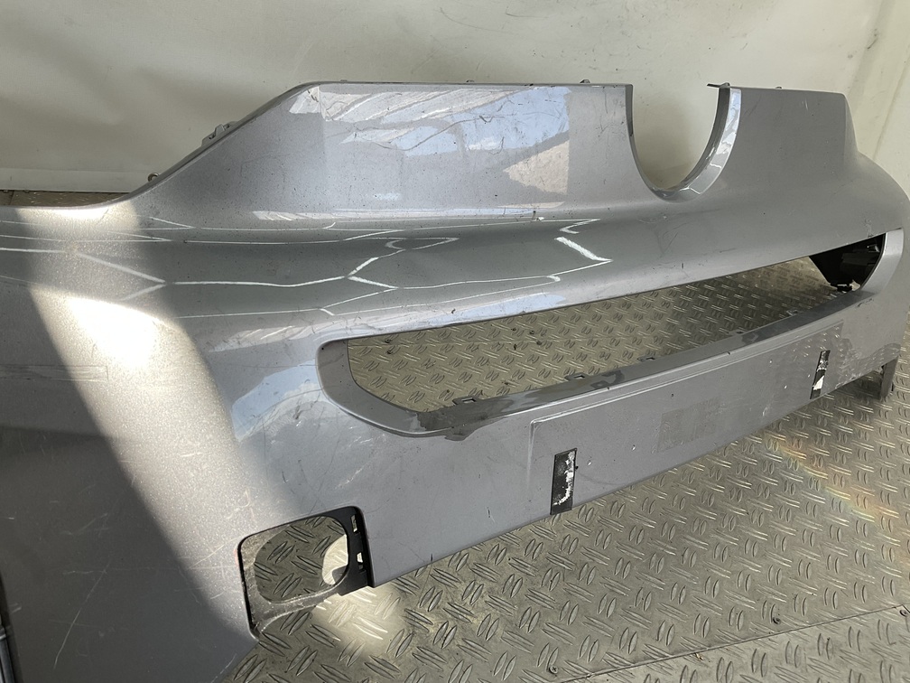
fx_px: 762
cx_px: 455
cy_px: 342
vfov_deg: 48.2
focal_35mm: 29
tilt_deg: -29.1
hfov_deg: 61.7
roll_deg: -12.7
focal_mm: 3
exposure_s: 1/273
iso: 16
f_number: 1.8
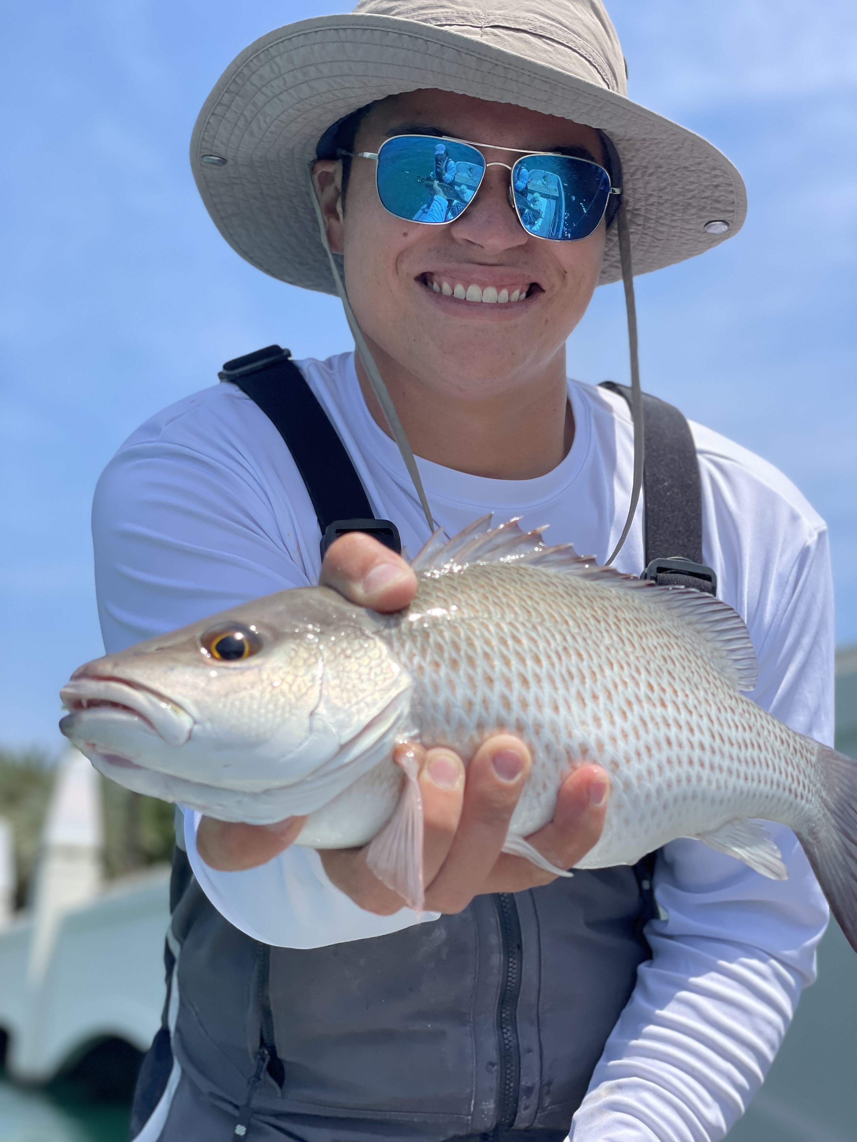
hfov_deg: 28.0
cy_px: 571
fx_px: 1717
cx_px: 428
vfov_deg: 36.8
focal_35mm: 52
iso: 32
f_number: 2
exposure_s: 1/1089
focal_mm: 6
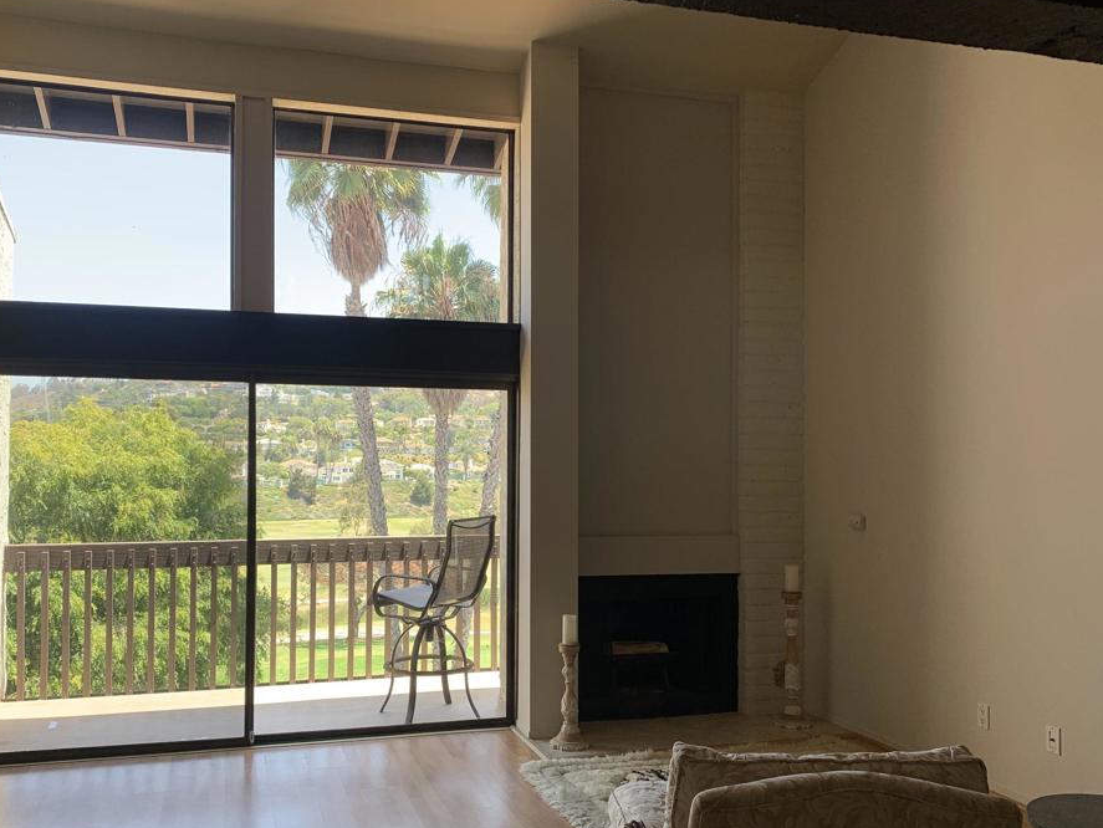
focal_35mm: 30
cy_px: 464
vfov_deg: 46.7
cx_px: 490
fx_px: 956
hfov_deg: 59.8
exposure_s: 1/198
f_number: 1.8
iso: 25
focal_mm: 4.25
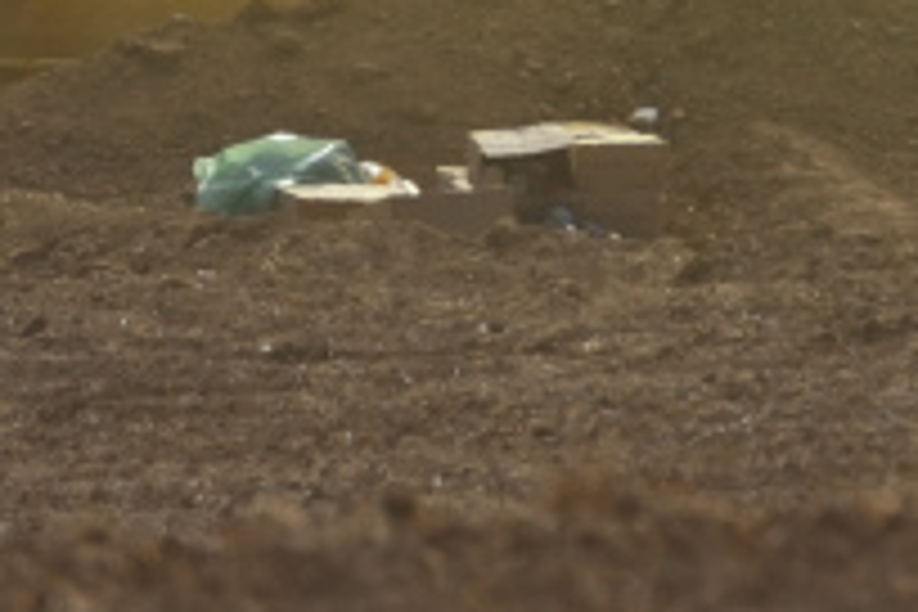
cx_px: 94
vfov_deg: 1.1
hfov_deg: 1.7
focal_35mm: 1237
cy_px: -986
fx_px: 31541
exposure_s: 1/4000
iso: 400
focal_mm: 140
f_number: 5
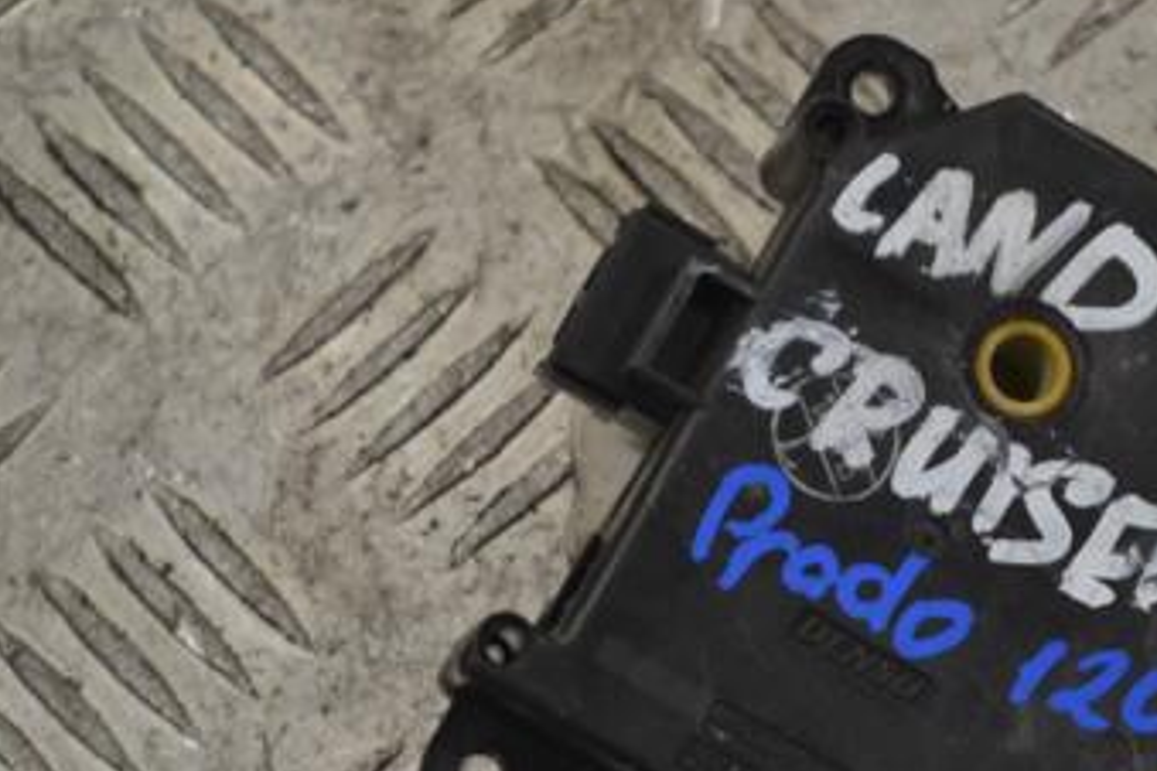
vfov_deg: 9.4
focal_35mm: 146
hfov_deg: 14.0
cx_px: 846
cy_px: 590
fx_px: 4688
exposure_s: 1/125
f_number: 5.6
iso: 400
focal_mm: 55
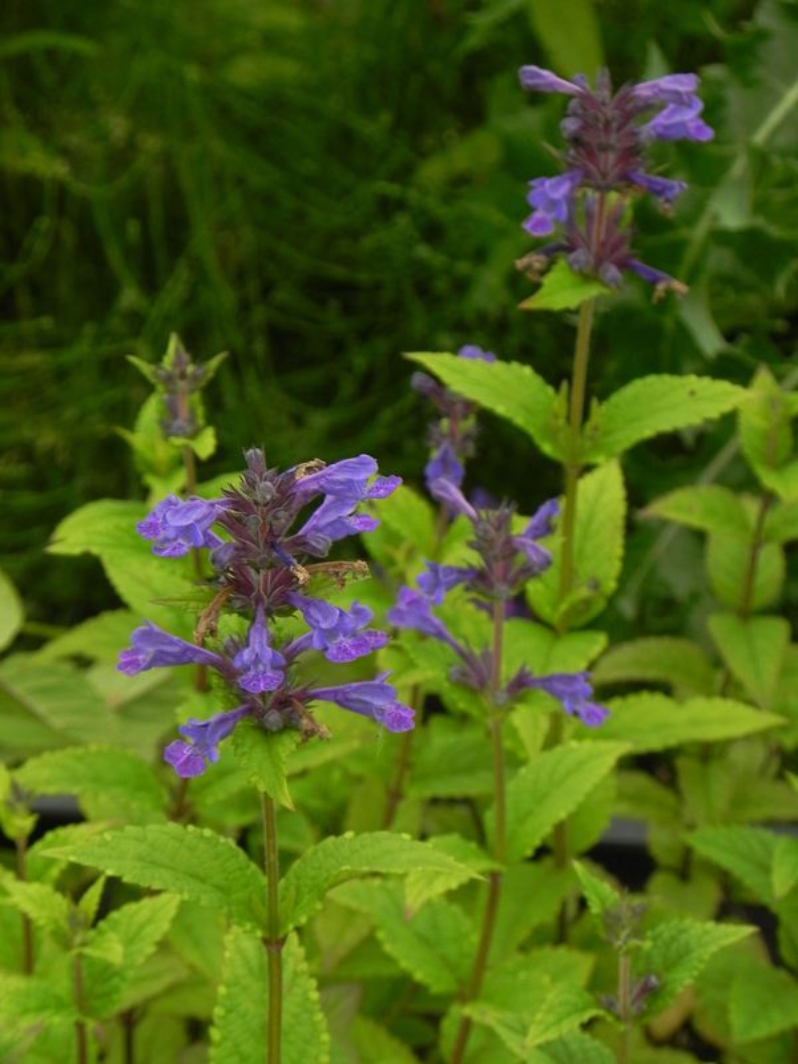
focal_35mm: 212
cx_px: 399
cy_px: 532
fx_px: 6516
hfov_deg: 7.0
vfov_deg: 9.3
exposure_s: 1/40
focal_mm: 37.7
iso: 160
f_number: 5
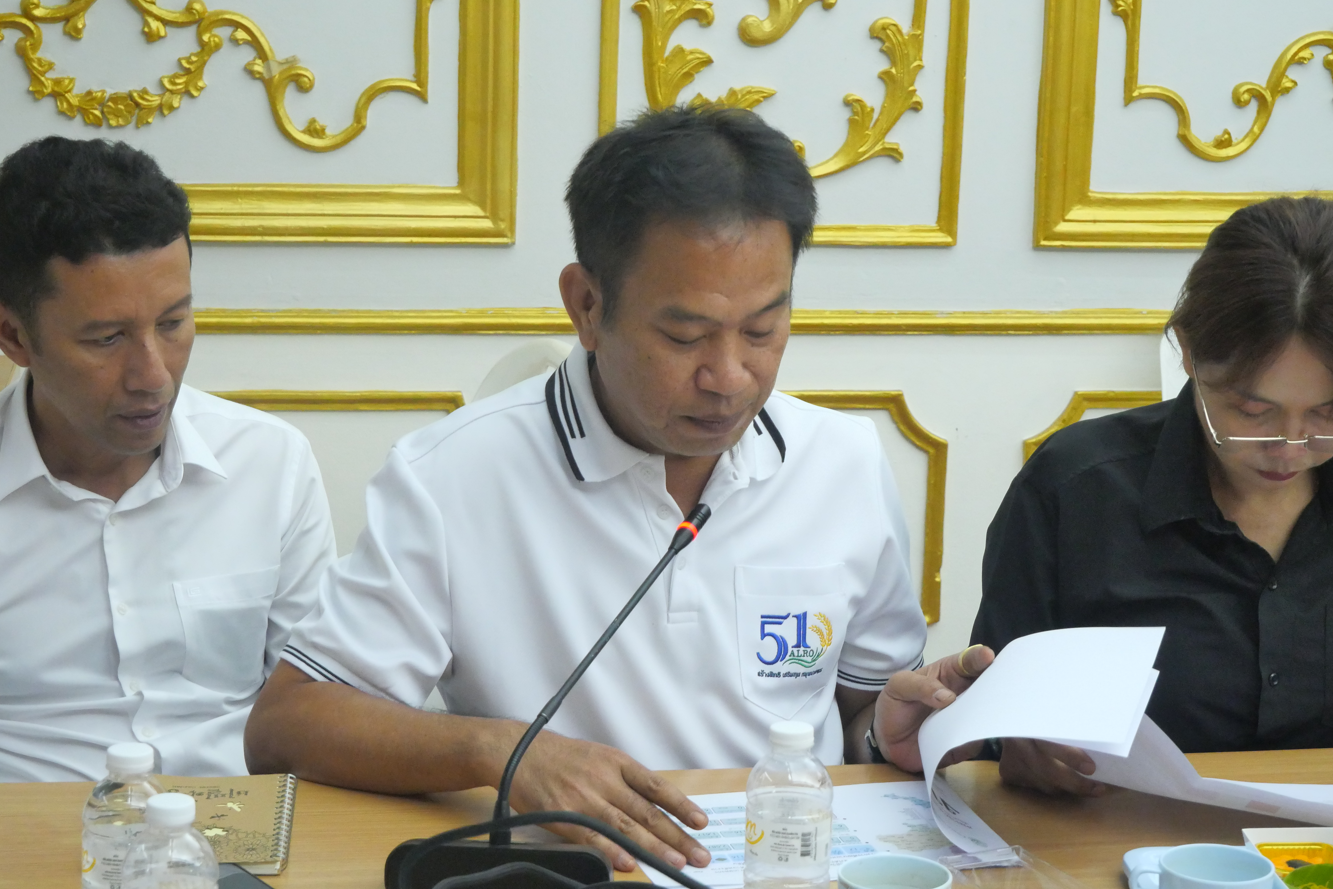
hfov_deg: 25.7
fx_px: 2925
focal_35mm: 79
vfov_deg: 17.3
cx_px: 674
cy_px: 449
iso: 3200
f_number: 5.4
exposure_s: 1/40
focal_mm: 38
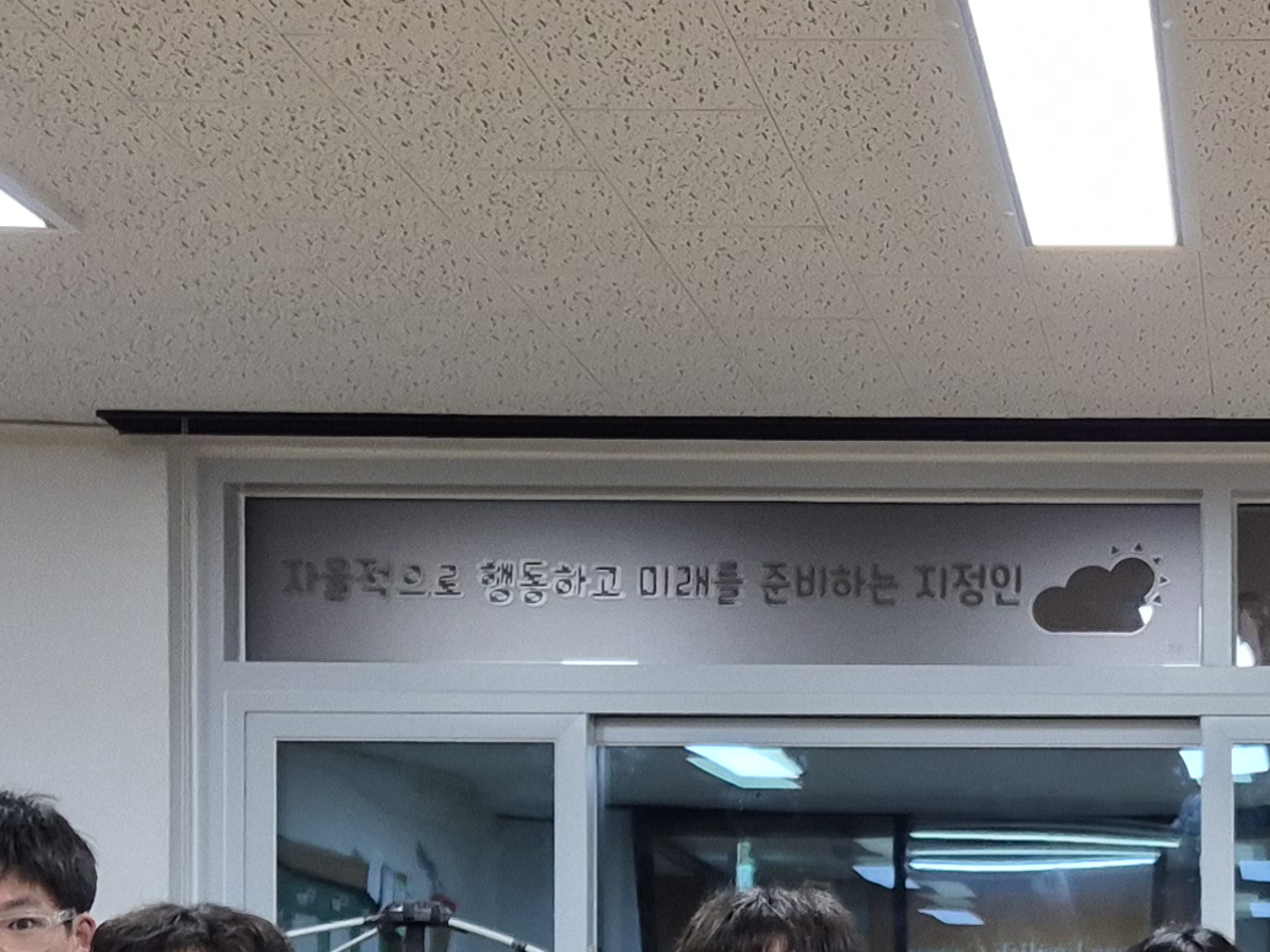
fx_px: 3264
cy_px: 1039
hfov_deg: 21.0
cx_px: 1367
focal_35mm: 89
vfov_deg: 16.1
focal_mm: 5.4
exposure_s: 1/120
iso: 160
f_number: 1.8
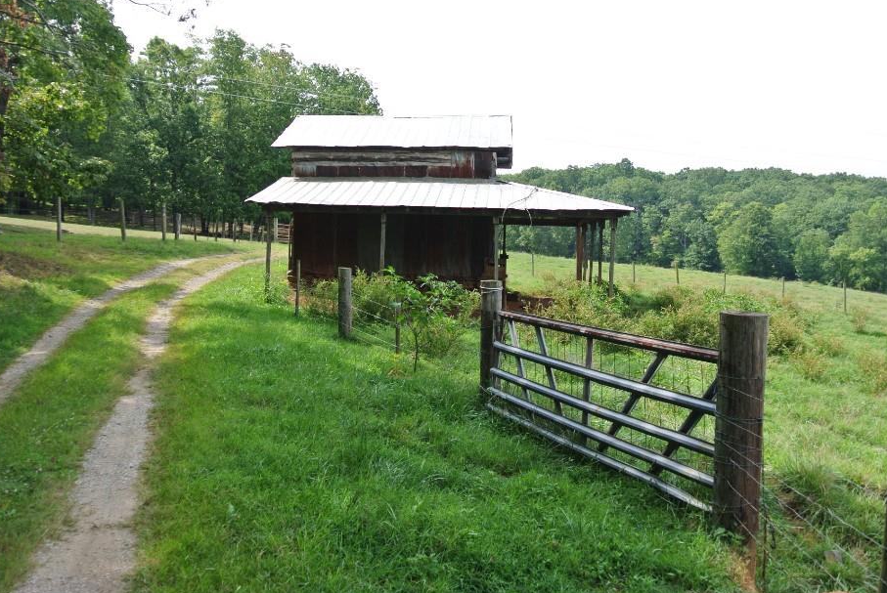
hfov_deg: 54.4
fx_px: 863
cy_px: 276
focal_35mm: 35
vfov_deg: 37.9
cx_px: 443
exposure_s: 1/400
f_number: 4.5
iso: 100
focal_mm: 11.8
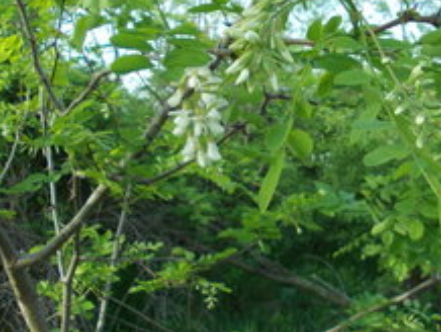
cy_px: 124
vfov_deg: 32.1
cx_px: 330
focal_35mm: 45
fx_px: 574
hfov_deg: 40.9
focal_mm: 4
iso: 80
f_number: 2.7
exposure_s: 1/250
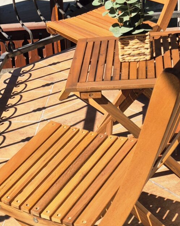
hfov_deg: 25.8
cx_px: 1
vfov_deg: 32.4
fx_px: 373
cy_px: 36
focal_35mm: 56
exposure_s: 1/1667
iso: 25
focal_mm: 5.4
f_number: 1.8
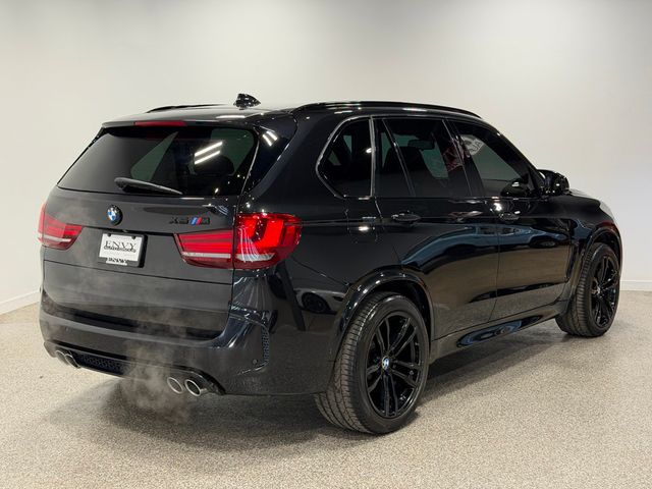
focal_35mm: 48
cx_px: 326
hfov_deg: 39.7
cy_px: 244
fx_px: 904
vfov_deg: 30.3
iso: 64
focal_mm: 6.76
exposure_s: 1/149
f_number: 1.78
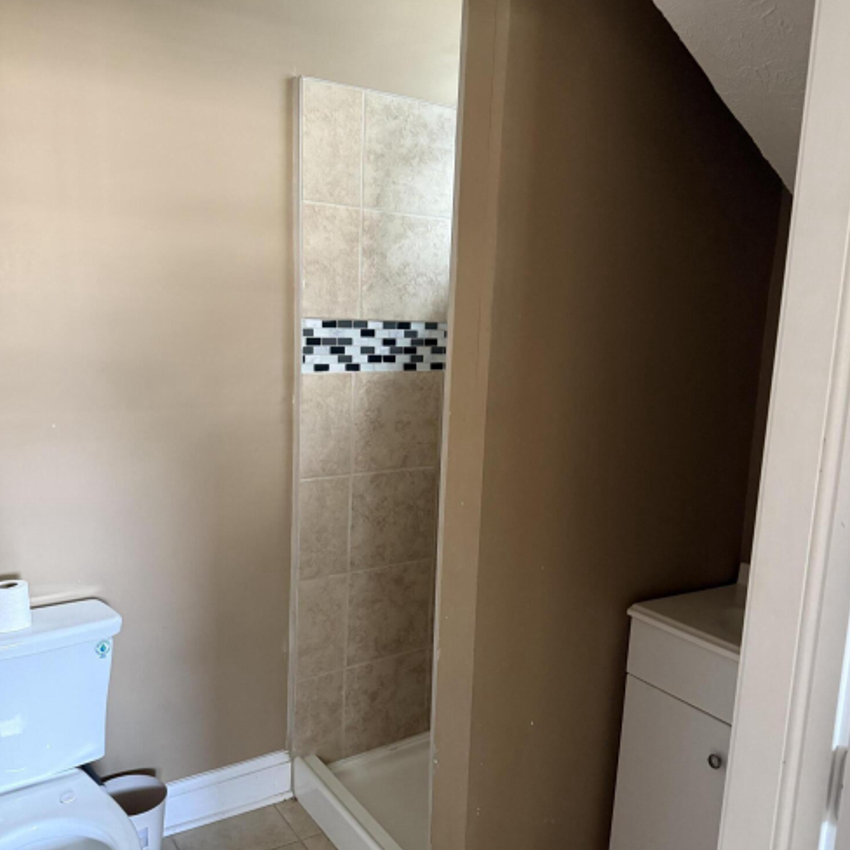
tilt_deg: -10.9
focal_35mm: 29
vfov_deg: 55.6
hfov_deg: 55.6
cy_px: 447
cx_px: 430
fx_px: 806
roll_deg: -2.4
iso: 800
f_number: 1.78
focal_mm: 6.76
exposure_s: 1/43
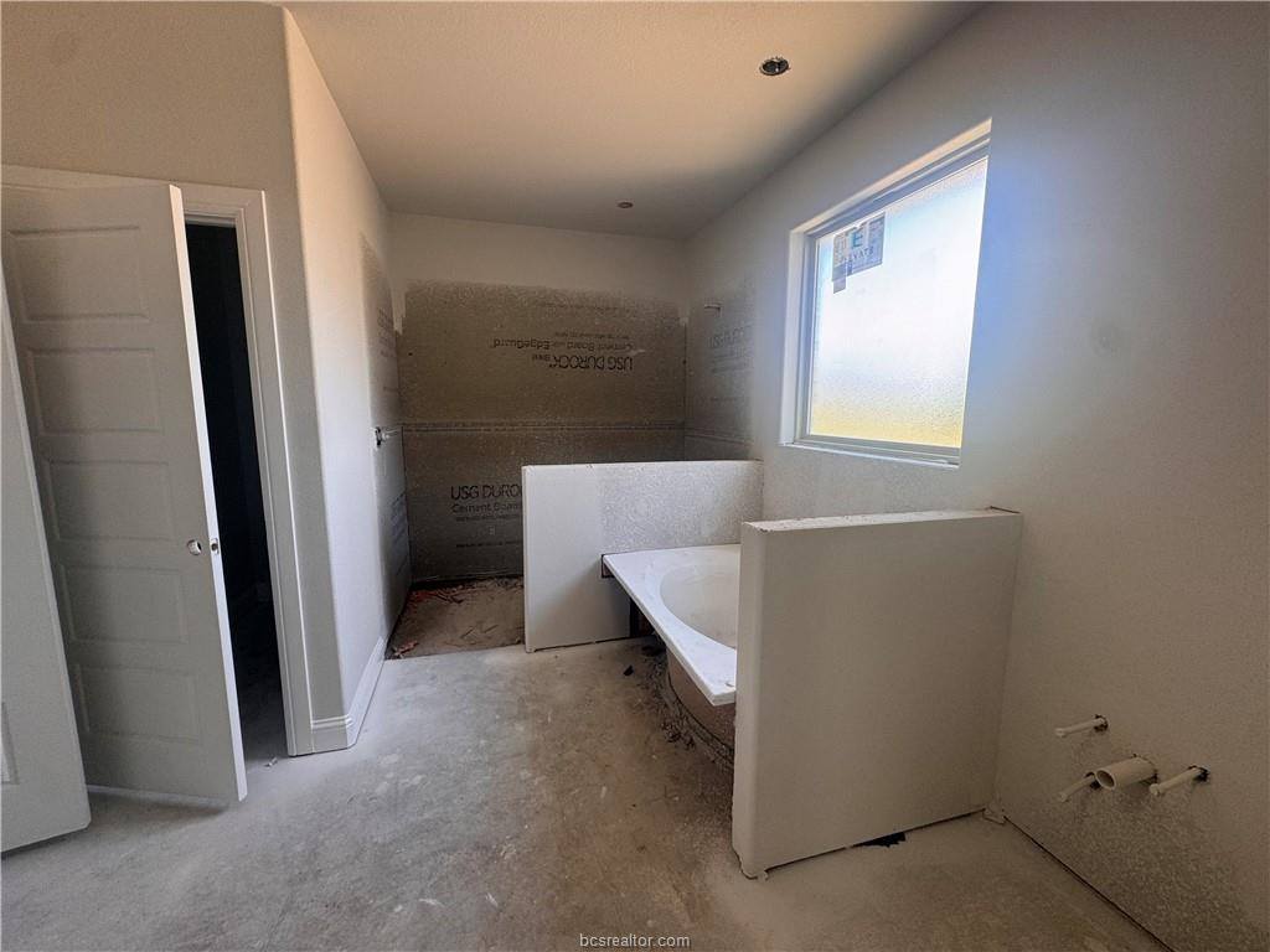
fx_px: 514
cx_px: 635
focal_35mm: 14
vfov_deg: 85.7
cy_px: 476
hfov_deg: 102.1
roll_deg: -0.8
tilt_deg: -9.1
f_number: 2.2
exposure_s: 1/99
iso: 80
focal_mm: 2.22
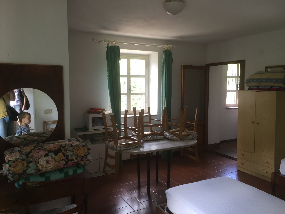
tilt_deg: -3.9
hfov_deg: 61.7
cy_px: 107
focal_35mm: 29
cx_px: 142
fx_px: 239
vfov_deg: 48.2
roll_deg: -1.5
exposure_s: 1/30
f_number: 2.2
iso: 64
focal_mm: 4.15
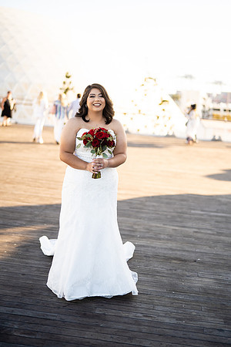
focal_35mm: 50
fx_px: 481
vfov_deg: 39.6
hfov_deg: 27.0
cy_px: 174
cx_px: 116
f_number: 1.4
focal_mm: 50
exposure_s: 1/2500
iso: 200
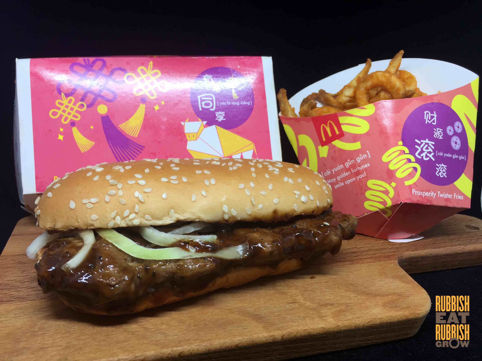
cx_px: 241
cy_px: 180
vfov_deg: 48.2
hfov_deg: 61.7
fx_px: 404
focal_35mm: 29
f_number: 2.2
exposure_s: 1/50
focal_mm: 4.15
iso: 32
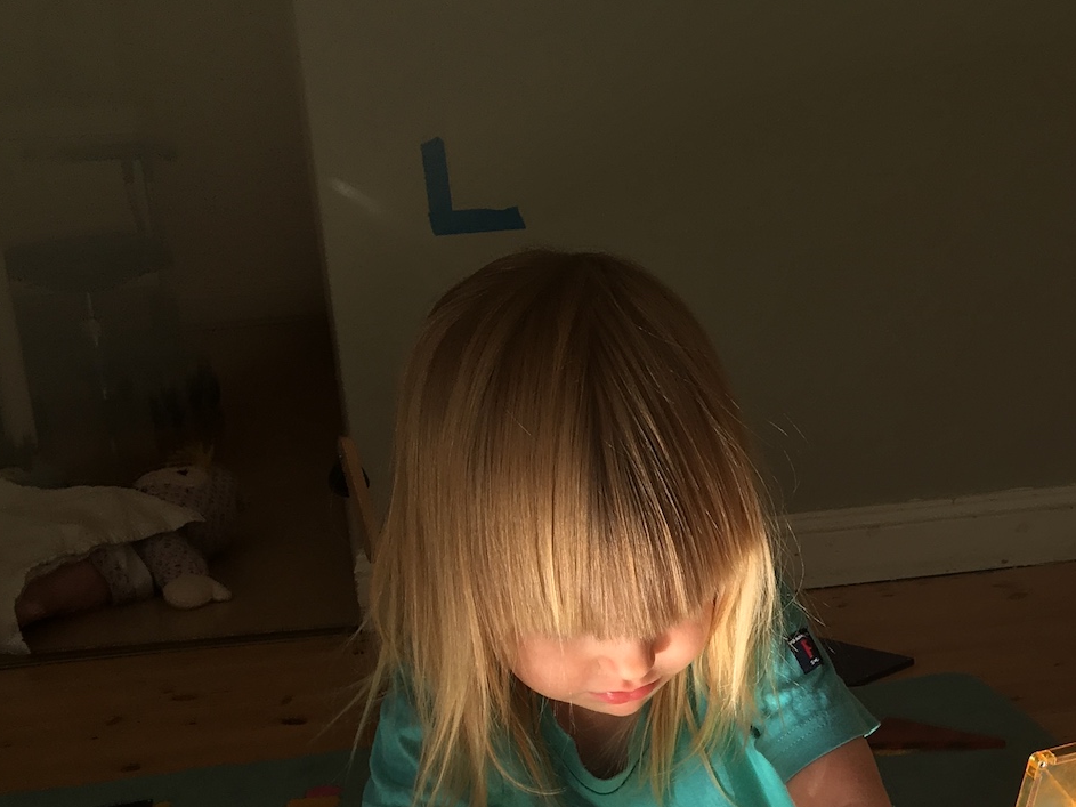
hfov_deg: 30.0
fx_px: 1958
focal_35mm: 63
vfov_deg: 22.5
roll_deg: +2.5
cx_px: 861
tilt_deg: -20.1
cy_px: 777
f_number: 2.2
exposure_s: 1/103
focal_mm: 4.15
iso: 25
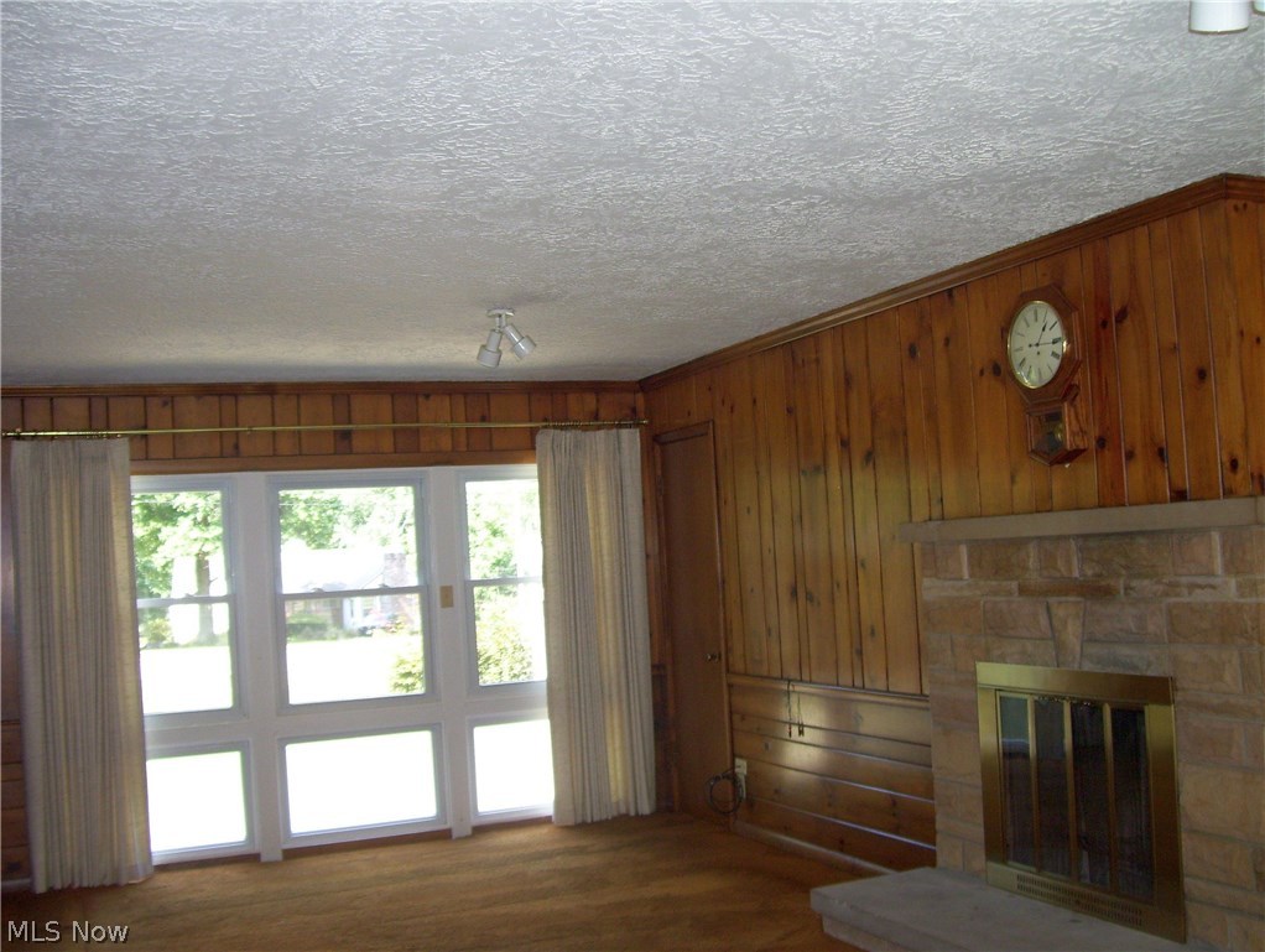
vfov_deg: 39.7
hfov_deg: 51.3
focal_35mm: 36
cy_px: 476
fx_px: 1317
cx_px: 632
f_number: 2.7
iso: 125
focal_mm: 6
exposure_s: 1/60
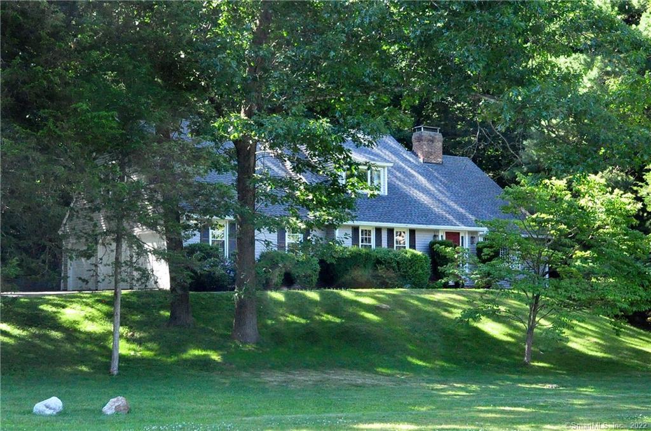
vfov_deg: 43.5
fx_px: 542
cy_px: 216
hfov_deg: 62.0
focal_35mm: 30
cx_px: 326
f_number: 8
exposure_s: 1/320
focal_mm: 20
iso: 2500
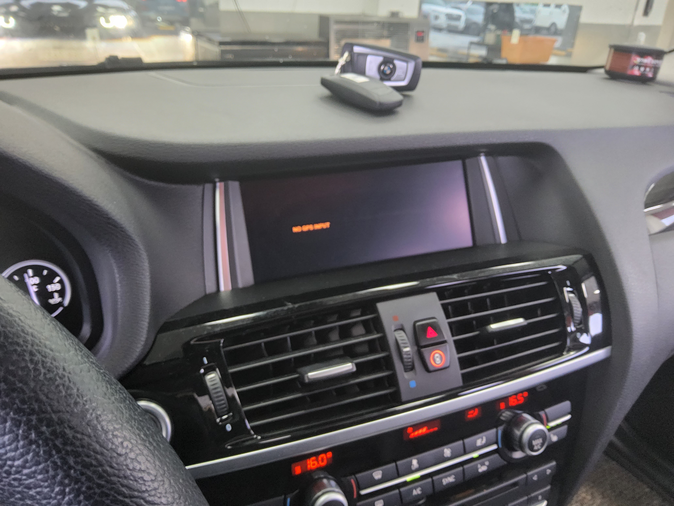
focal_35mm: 25
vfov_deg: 54.9
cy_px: 253
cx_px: 337
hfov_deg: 69.4
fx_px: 487
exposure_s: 1/40
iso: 640
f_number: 2
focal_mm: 3.08
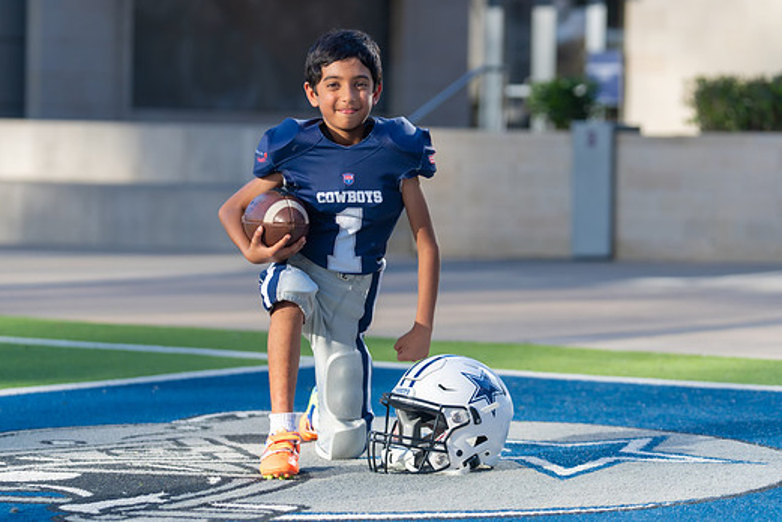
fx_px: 2717
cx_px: 377
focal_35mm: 125
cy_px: 236
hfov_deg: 16.4
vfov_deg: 11.0
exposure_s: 1/500
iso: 100
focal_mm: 107
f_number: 3.2
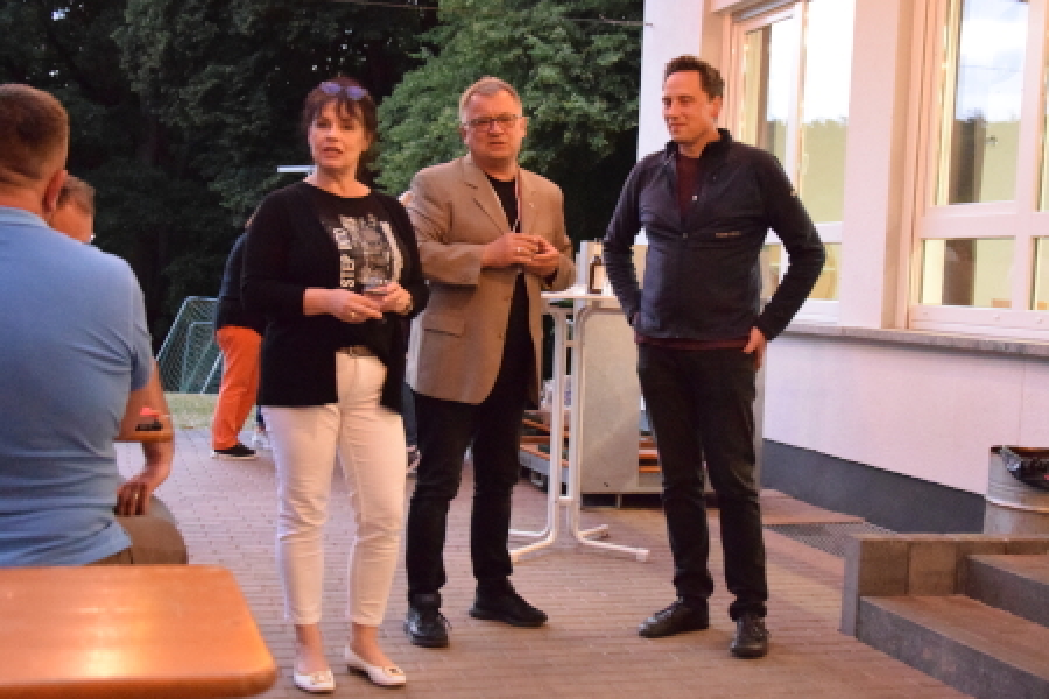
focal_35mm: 42
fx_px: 1224
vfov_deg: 31.9
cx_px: 524
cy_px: 350
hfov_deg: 46.4
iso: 11400
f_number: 4
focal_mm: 28
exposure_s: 1/50
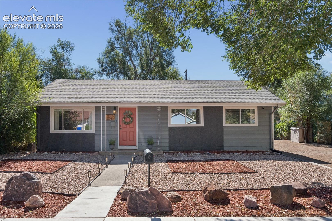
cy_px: 110
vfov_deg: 46.4
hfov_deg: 65.5
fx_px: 258
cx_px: 166
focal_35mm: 28
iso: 2000
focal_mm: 28
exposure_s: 1/1000
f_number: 13
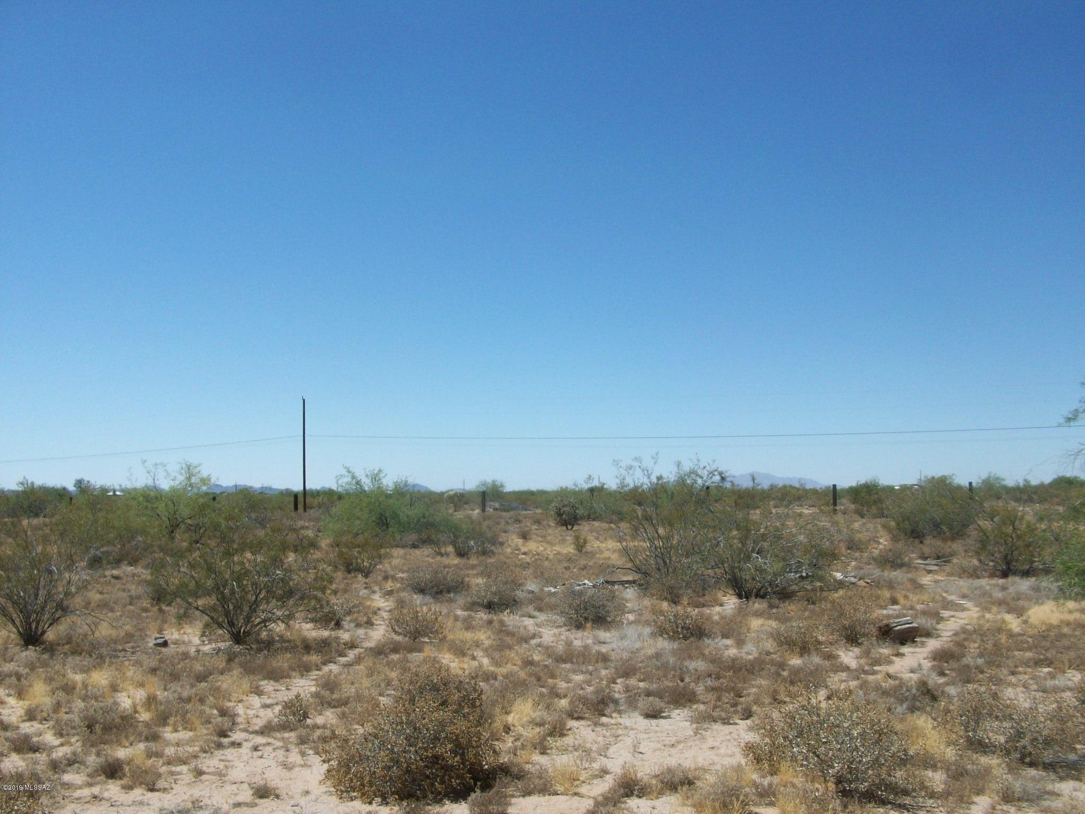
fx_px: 1066
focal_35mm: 34
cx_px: 542
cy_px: 407
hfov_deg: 54.0
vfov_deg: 41.8
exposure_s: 1/406
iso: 64
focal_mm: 5.7
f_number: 5.5
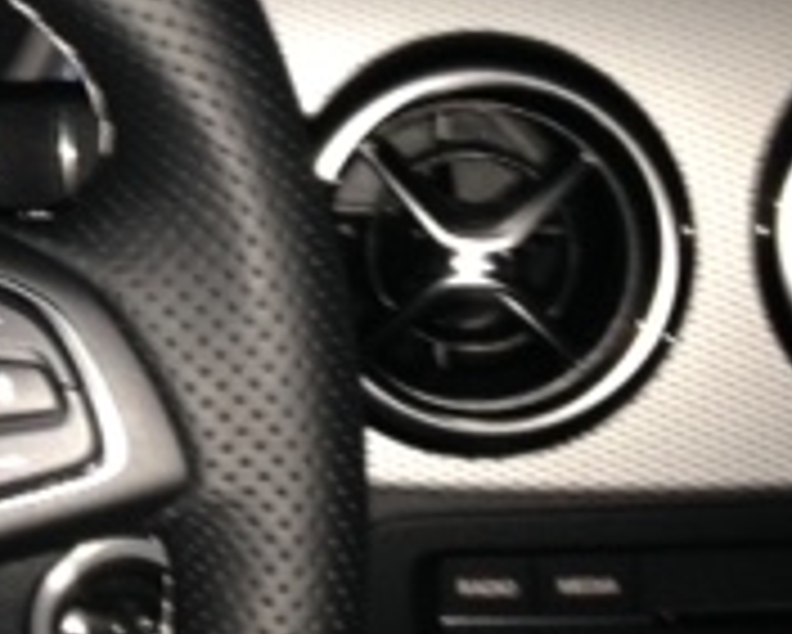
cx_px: -130
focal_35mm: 117
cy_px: 40
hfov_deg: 15.9
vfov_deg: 13.1
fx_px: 2744
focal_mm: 4.12
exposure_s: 1/16
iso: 160
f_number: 2.4
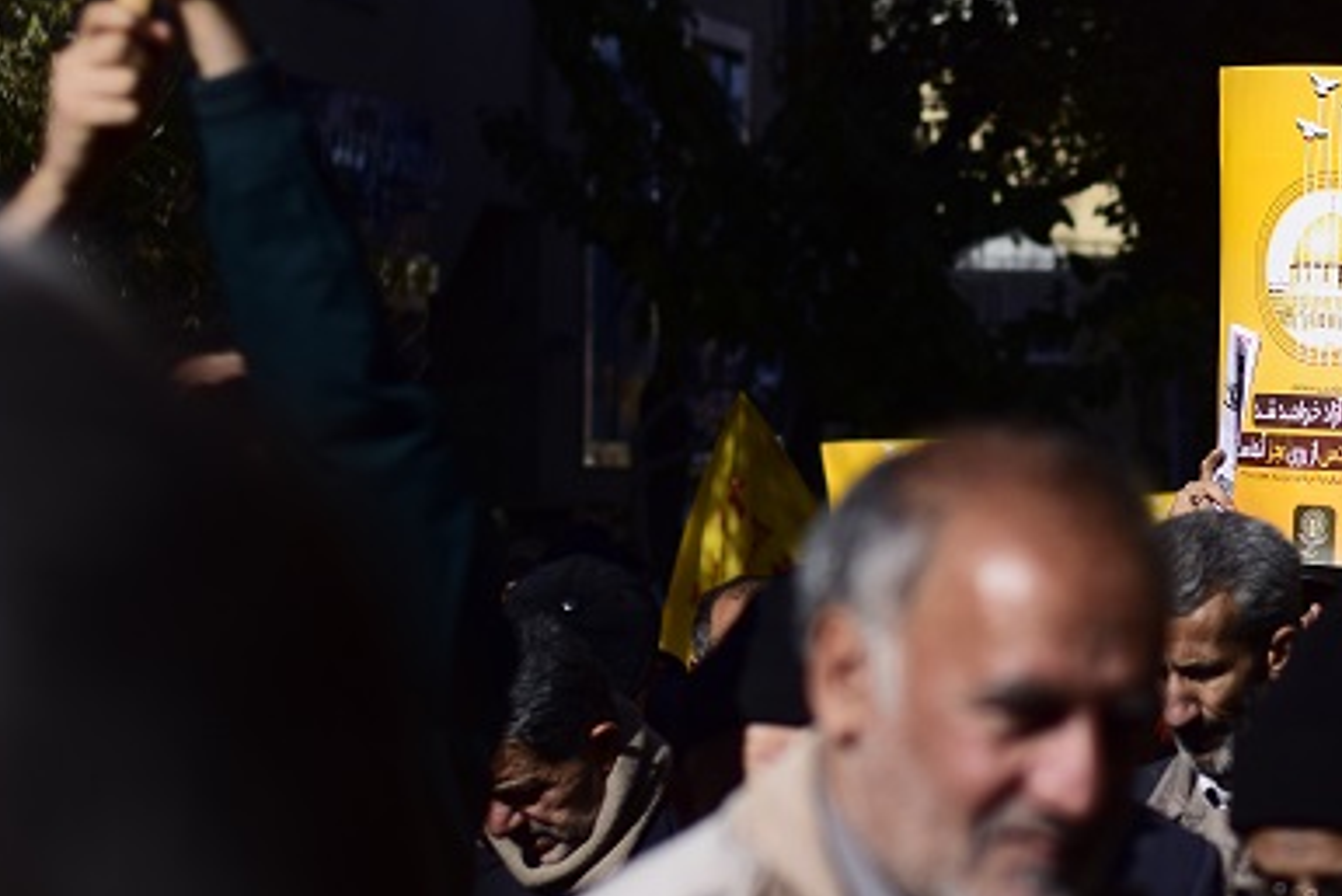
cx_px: 1258
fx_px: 5444
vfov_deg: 9.4
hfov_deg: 13.9
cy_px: 415
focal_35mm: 146
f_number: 2.8
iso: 100
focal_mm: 50
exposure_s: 1/4000
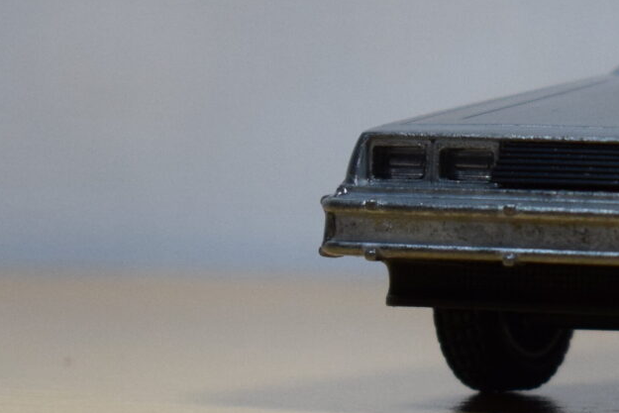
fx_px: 5814
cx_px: 978
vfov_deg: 4.1
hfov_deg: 6.0
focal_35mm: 338
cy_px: 177
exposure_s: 1/500
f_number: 5.6
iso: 1100
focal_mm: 55
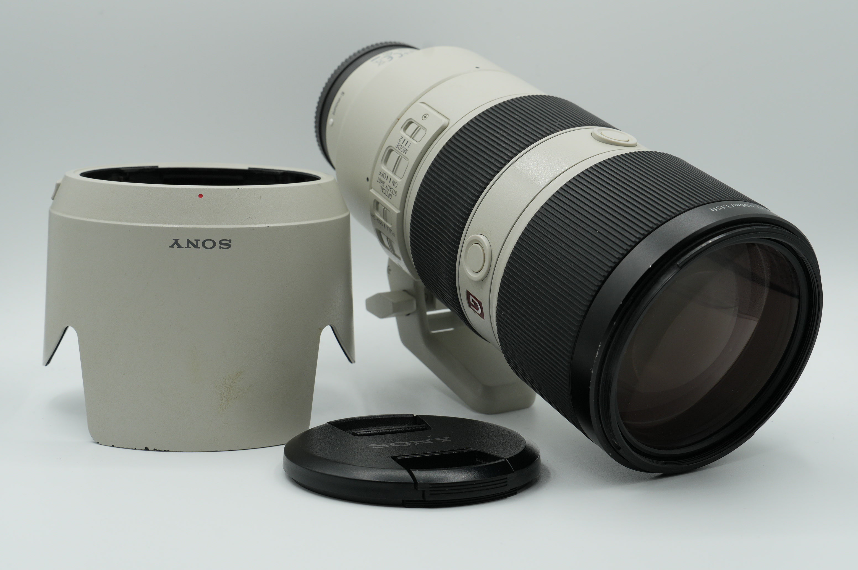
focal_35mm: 56
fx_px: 1322
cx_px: 429
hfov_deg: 36.0
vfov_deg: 24.4
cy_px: 285
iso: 160
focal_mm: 37
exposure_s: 1/60
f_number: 10
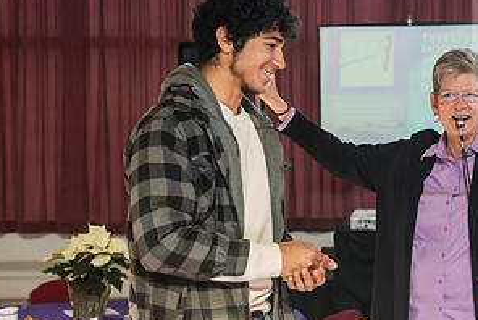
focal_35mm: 94
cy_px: 174
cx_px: 423
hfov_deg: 21.2
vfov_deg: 14.6
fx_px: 1249
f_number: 4
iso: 800
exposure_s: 1/200
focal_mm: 48
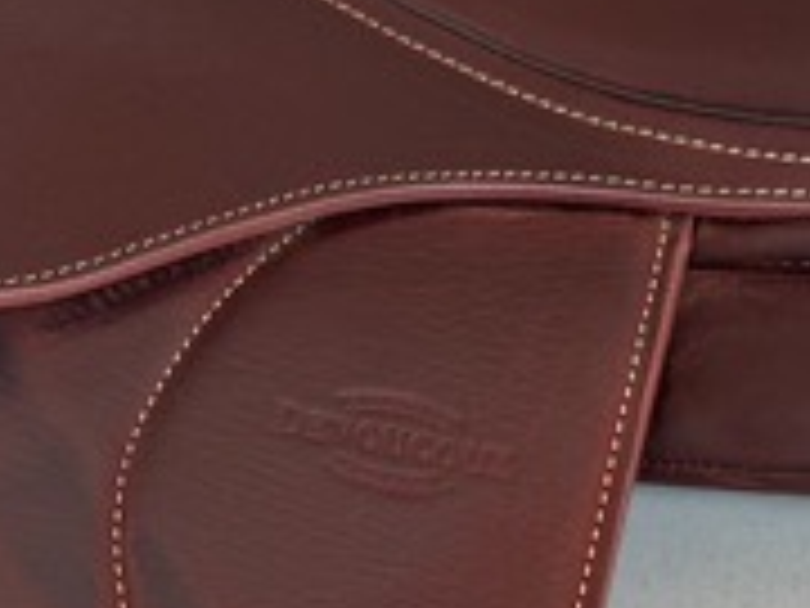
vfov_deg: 12.2
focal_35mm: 120
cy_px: 664
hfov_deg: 16.3
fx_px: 2808
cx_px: 176
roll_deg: +0.6
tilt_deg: -23.8
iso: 125
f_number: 1.78
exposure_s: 1/121
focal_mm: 6.76
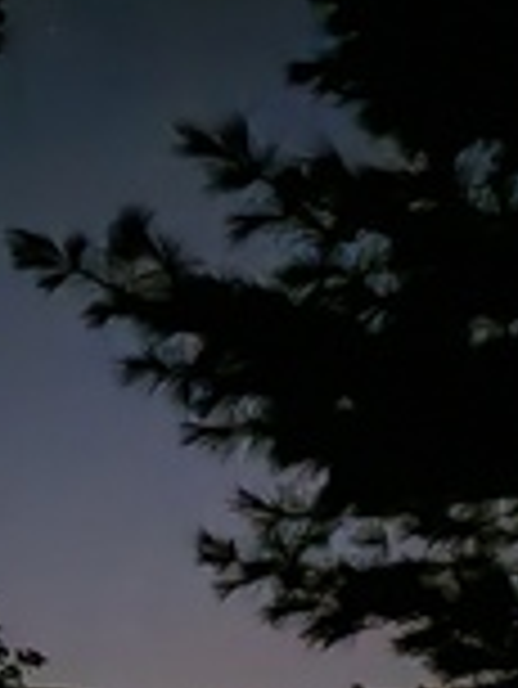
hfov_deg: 18.9
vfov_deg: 23.1
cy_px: 809
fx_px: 1554
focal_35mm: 78
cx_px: 167
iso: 2000
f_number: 1.8
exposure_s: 1/2
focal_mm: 6.4
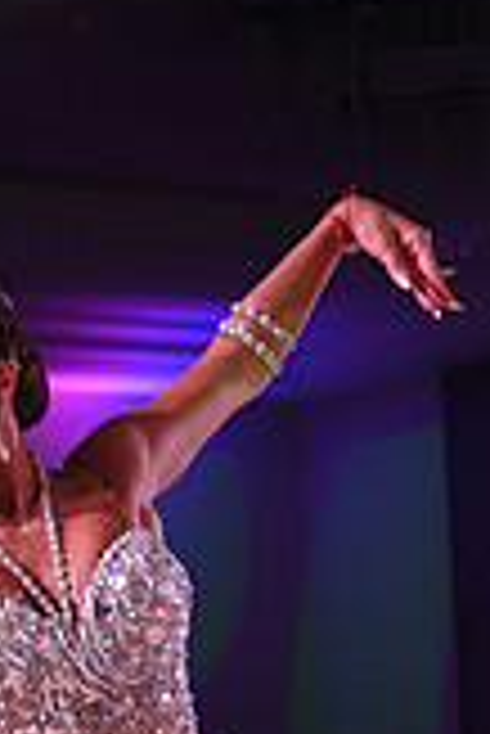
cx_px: -38
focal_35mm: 221
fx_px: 4502
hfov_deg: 6.2
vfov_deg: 9.1
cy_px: 1094
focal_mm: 62
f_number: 4.5
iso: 2500
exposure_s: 1/320
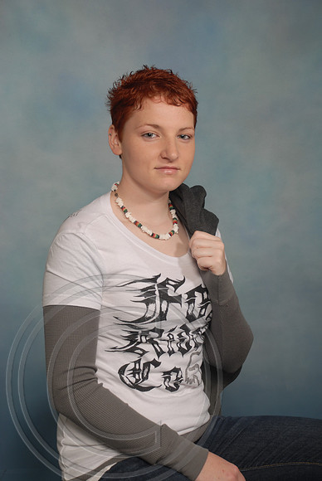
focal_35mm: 78
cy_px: 240
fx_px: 1044
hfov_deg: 17.5
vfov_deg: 26.0
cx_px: 161
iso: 100
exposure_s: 1/125
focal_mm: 52
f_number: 5.6
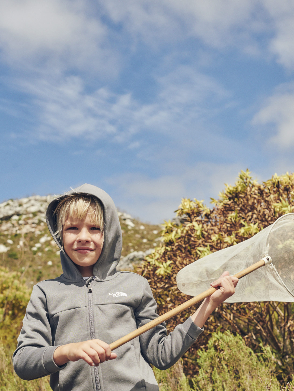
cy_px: 271
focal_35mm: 73
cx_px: 147
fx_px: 827
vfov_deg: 26.5
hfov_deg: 20.2
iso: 500
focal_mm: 50
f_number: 7.1
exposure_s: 1/2500
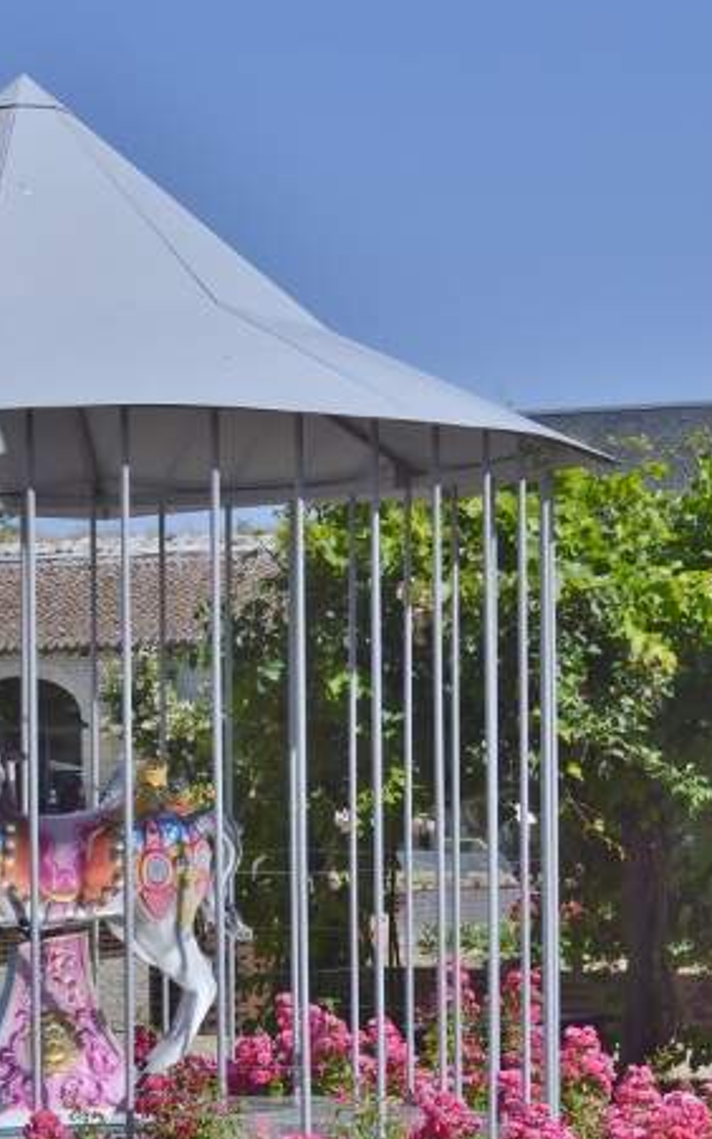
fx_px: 3445
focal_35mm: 111
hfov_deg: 11.7
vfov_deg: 18.7
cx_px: 56
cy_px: 832
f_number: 8
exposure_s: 1/1000
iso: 200
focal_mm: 32
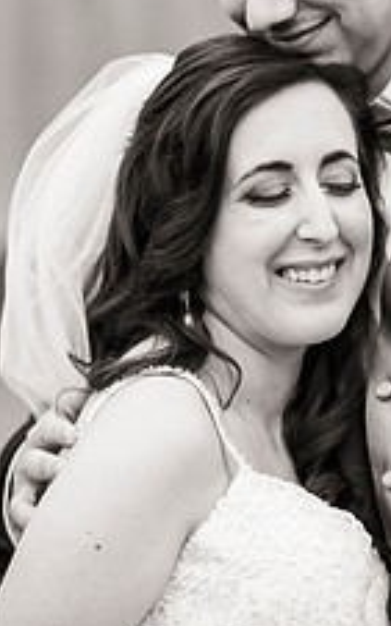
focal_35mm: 223
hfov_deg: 5.9
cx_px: 356
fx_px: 3807
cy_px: 136
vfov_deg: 9.4
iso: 800
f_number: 2.8
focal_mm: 110
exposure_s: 1/3200
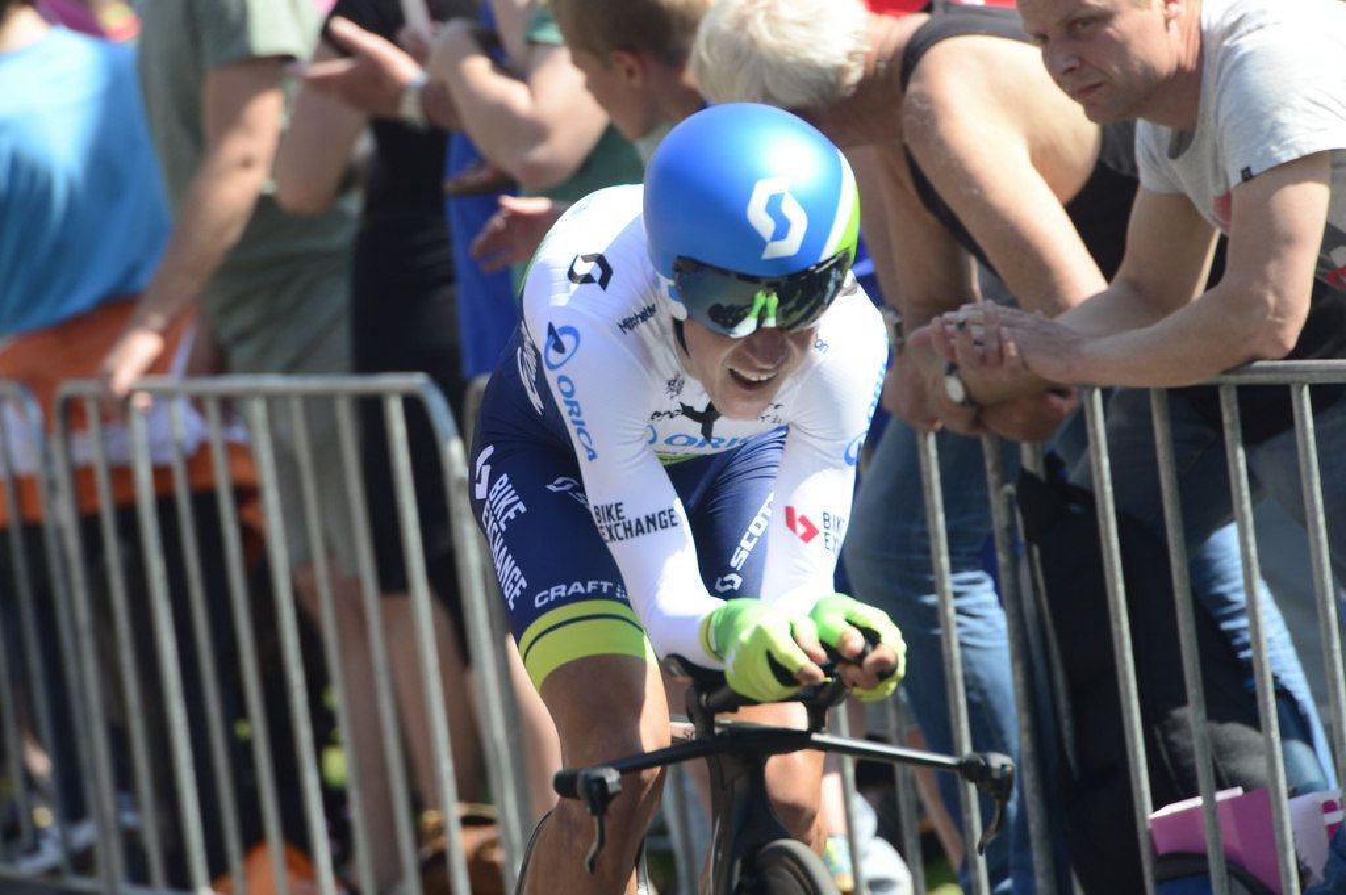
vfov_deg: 3.4
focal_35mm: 400
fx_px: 14943
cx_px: 673
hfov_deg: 5.2
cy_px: 448
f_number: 8
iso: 800
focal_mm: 400
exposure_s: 1/800
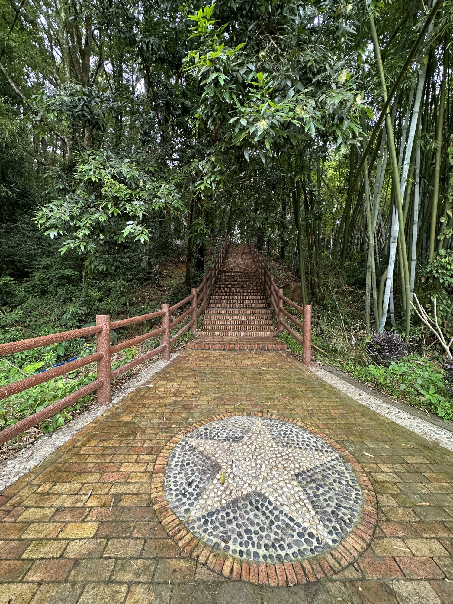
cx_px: 226
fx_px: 244
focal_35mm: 14
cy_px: 302
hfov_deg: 85.7
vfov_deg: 102.1
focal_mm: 2.22
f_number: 2.2
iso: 125
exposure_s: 1/99
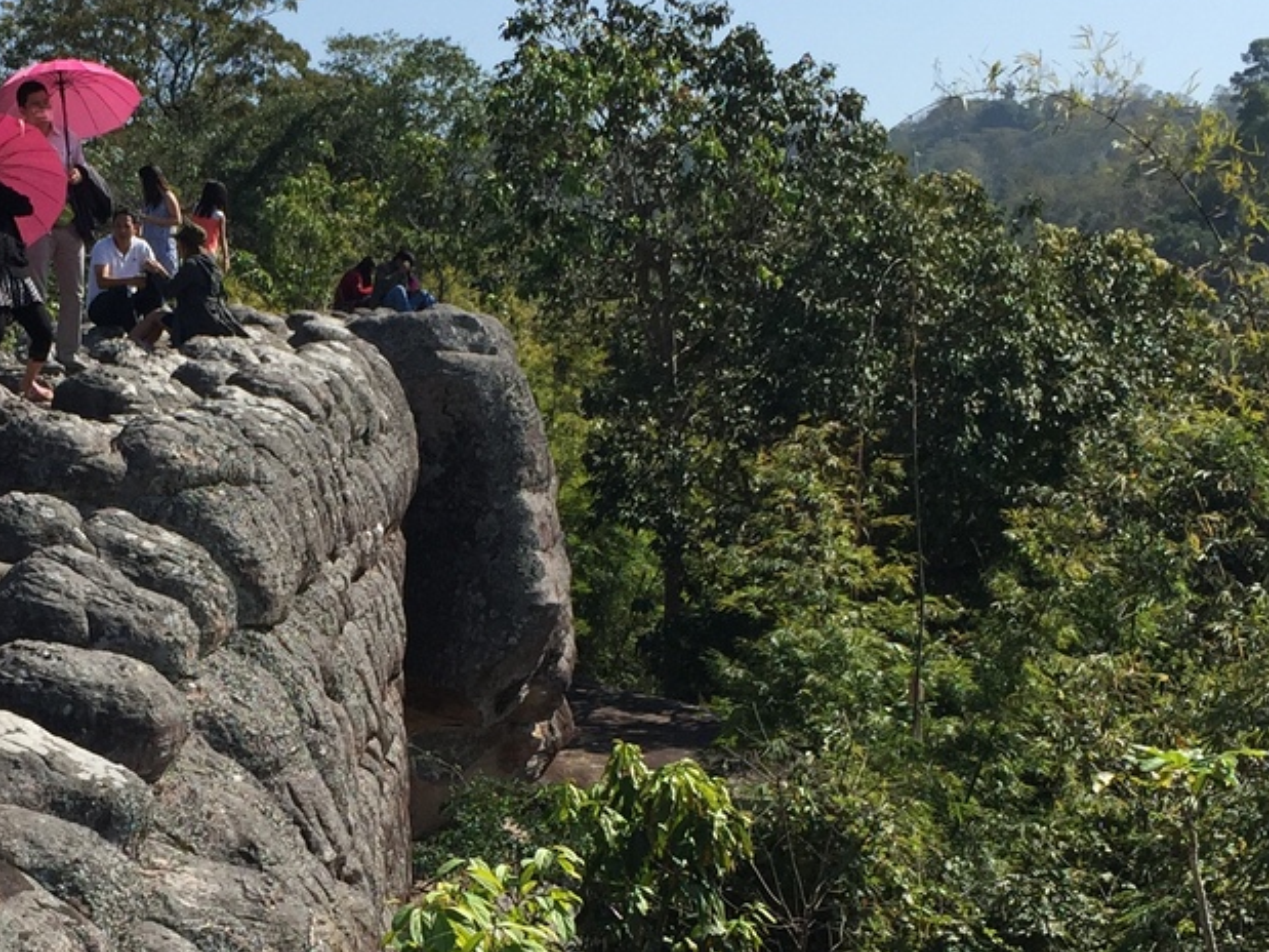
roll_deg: +0.3
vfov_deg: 19.4
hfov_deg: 25.5
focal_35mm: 75
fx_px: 2749
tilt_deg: -5.6
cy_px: 806
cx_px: 226
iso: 32
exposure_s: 1/2198
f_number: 2.2
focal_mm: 4.15
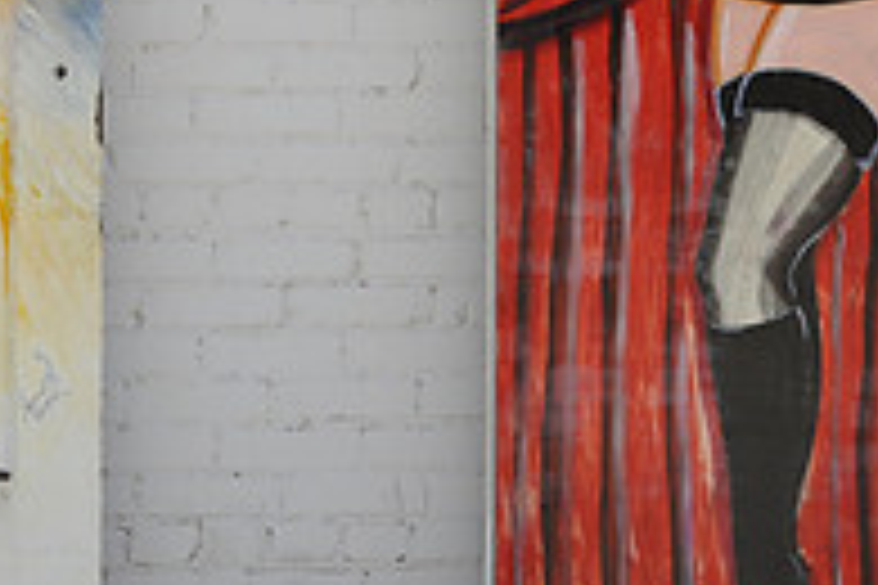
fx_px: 2390
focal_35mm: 98
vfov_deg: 13.7
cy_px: -65
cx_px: -162
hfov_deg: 19.6
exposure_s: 1/200
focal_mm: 22
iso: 200
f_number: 7.1
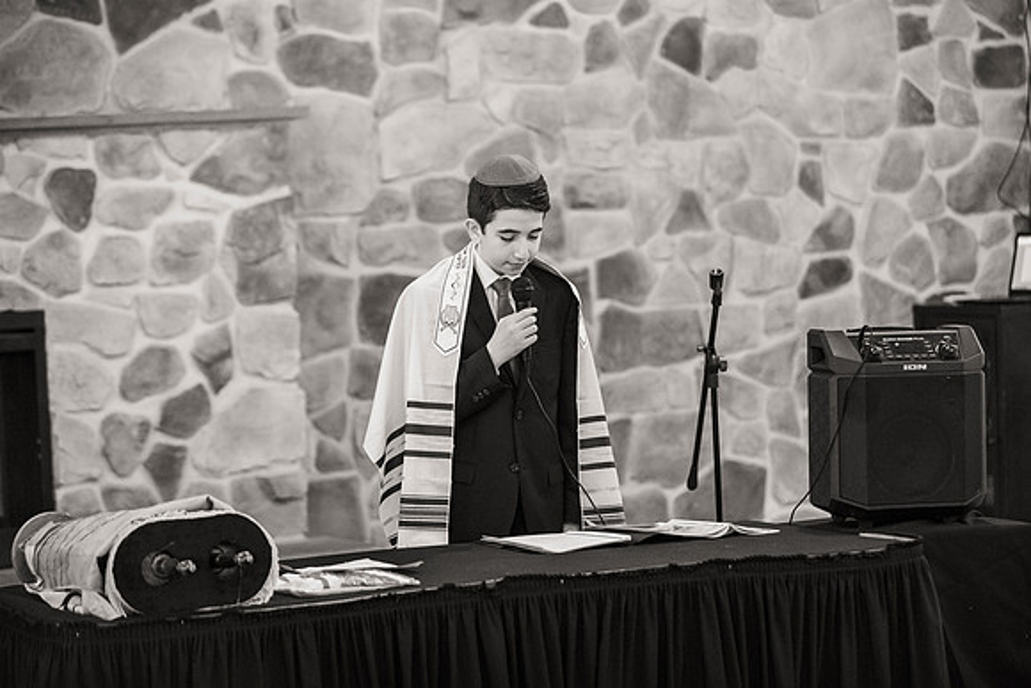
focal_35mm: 105
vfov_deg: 13.1
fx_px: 3003
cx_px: 551
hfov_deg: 19.5
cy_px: 320
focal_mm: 98
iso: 3200
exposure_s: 1/60
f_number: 2.8
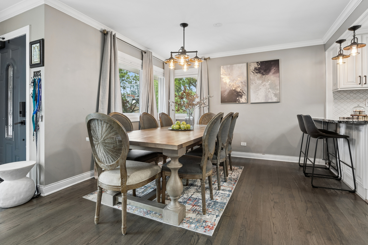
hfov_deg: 90.0
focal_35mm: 18
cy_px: 116
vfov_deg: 67.3
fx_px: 184
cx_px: 184
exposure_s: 1/20
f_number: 8
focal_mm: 17
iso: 400
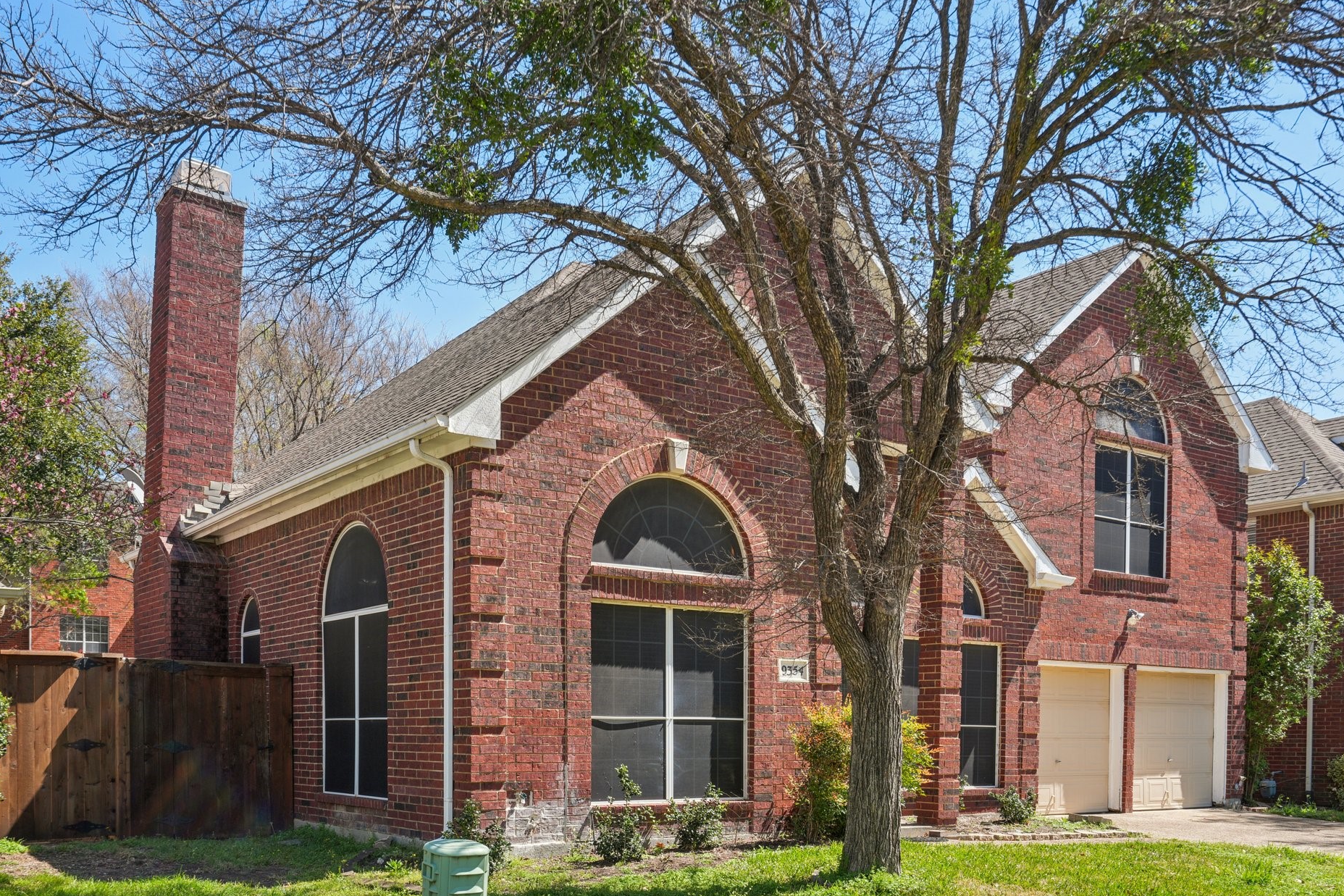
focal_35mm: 32
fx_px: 1194
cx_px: 702
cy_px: 455
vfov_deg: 41.1
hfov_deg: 58.7
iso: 100
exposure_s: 1/125
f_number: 8
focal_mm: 29
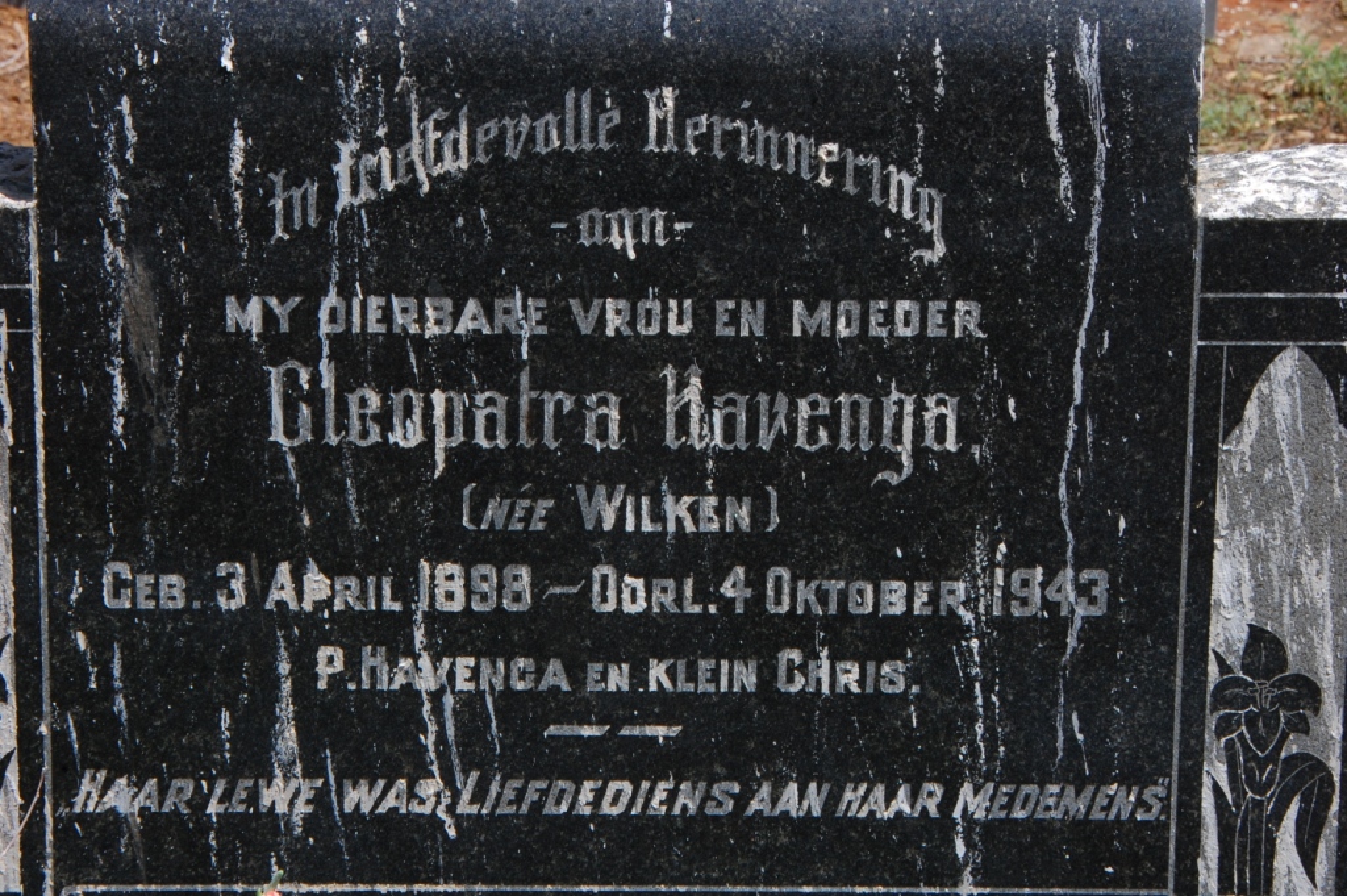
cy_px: 448
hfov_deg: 16.1
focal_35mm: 128
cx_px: 674
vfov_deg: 10.7
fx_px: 4767
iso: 400
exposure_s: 1/125
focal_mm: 85
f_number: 18
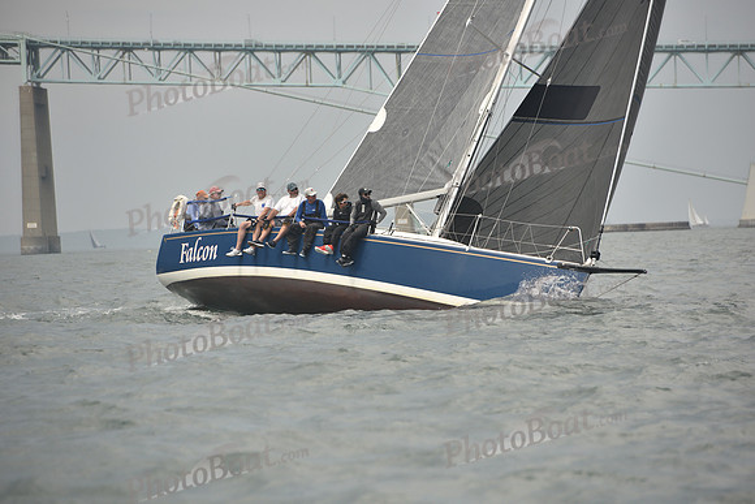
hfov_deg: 10.3
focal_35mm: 200
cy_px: 252
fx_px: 4195
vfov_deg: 6.9
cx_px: 378
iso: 250
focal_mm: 200
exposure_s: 1/640
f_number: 5
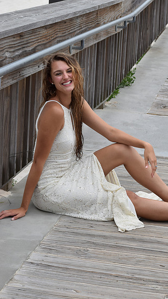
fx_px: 752
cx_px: 98
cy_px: 150
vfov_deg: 22.5
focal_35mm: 95
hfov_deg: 12.7
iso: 220
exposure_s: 1/250
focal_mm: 60
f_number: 8
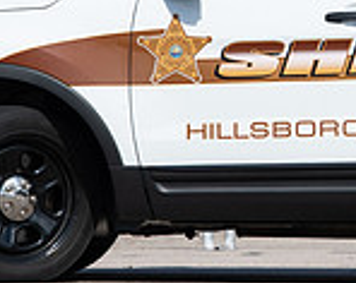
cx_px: 468
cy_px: 93
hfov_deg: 2.2
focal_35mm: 891
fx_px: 9375
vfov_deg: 1.7
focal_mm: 175
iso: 100
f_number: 5
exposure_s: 1/1000
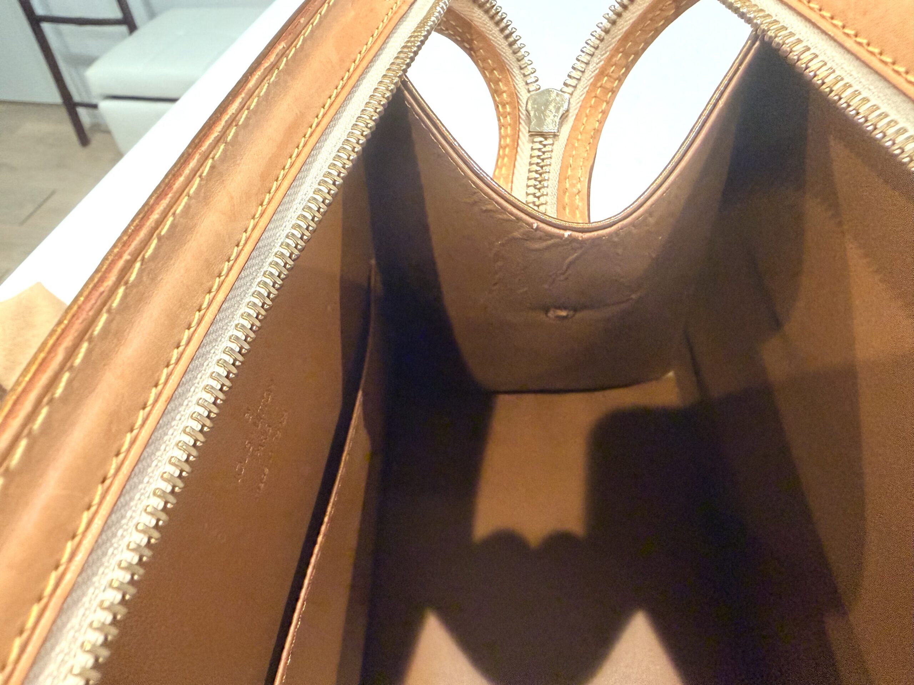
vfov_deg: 56.8
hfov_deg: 71.6
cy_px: 342
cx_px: 457
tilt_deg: -48.5
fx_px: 634
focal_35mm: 24
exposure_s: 1/60
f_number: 2.2
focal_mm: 2.22
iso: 640
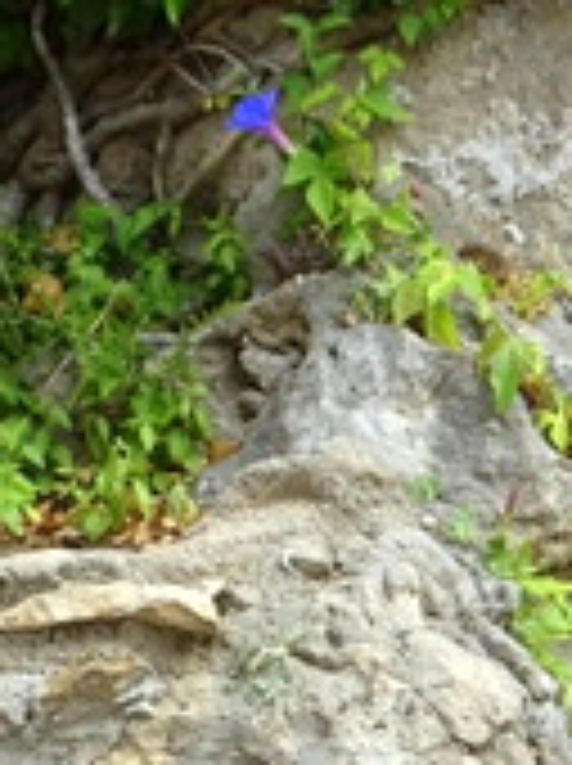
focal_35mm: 151
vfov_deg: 12.7
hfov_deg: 9.8
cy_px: 972
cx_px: 189
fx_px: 3335
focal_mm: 5.43
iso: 80
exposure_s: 1/250
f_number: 4
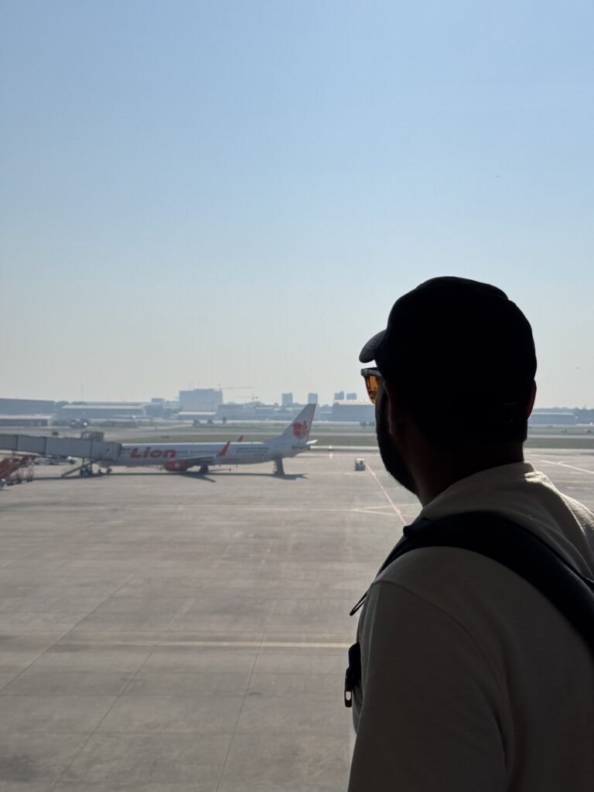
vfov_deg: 39.7
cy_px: 396
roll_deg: -1.2
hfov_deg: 30.3
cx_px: 297
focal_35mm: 48
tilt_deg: -0.2
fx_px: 1098
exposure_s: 1/2179
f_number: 1.78
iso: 64
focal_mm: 6.76
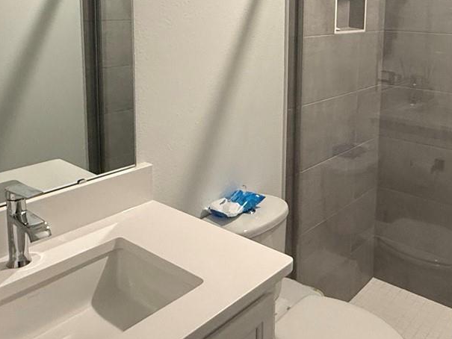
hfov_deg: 49.5
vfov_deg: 37.4
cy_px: 72
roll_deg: -1.0
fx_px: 483
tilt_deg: -8.3
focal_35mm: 37
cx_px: 291
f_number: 2.2
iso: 500
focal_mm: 2.22
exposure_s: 1/60
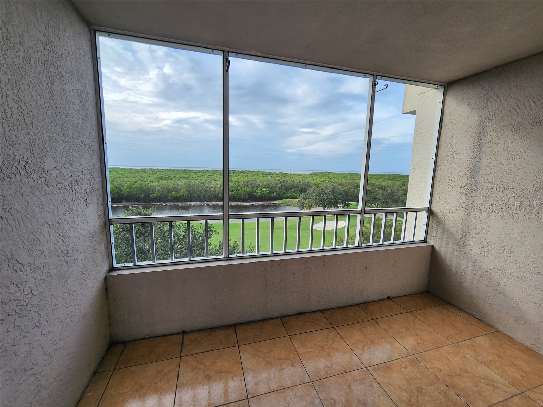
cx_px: 272
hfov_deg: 106.2
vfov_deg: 89.9
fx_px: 204
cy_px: 204
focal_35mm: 13
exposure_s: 1/269
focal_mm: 2.2
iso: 50
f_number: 2.2
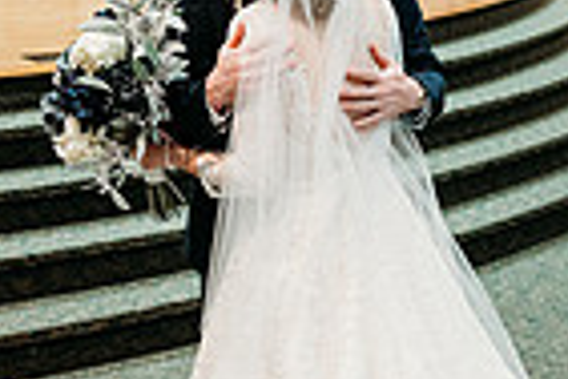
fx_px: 1562
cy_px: 87
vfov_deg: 13.8
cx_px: 226
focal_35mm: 99
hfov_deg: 20.6
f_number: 1.8
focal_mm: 24
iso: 2000
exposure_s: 1/125
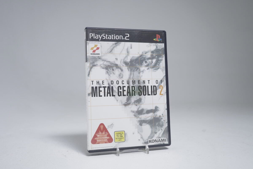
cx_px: 126
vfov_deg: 36.9
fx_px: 253
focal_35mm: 36
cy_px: 84
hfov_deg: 53.1
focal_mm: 36
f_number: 5.6
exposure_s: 1/30
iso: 640
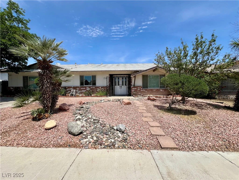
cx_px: 120
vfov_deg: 89.9
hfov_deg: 106.2
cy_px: 90
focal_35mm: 13
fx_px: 90
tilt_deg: -0.8
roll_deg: +0.7
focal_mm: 1.57
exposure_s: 1/2320
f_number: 1.8
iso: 32
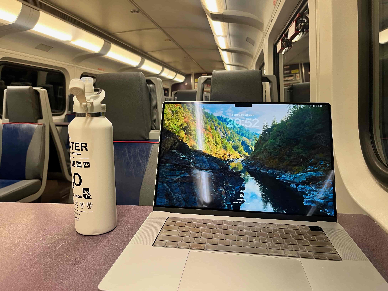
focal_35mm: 26
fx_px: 291
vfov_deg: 53.1
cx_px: 194
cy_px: 146
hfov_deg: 67.3
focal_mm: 5.1
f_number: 1.6
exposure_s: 1/60
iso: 125
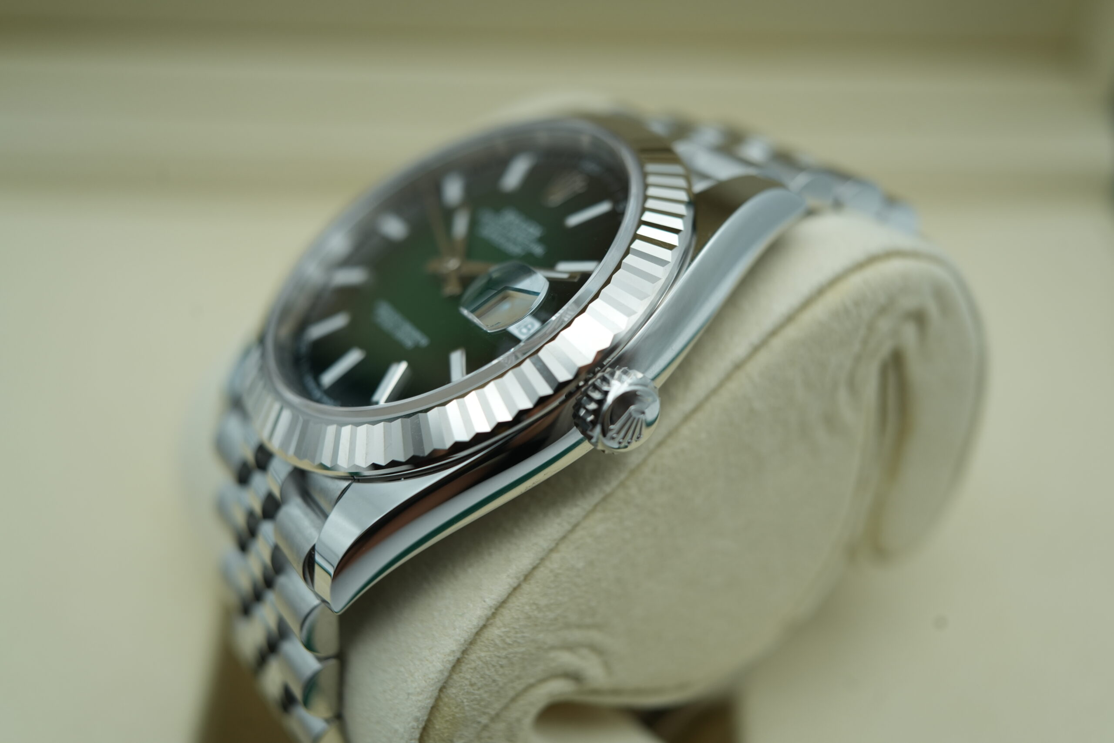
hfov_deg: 54.4
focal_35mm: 35
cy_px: 372
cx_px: 557
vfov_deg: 37.9
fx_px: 1083
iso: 400
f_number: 5
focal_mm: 35
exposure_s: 1/250
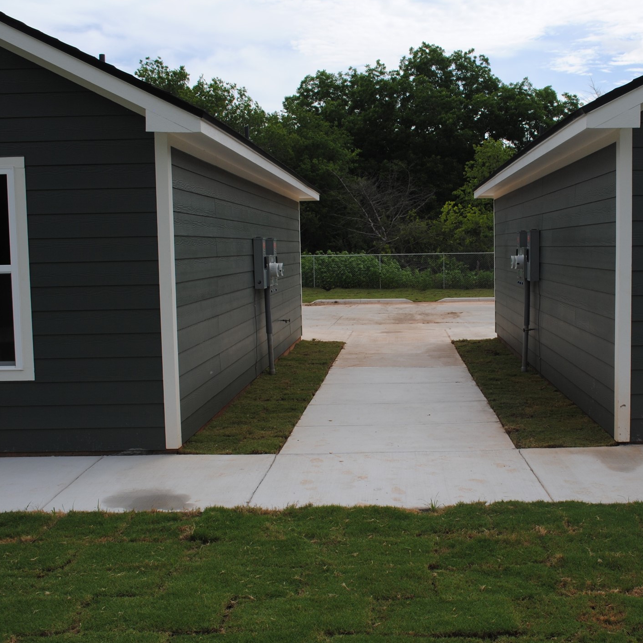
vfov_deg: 39.2
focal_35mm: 43
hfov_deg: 38.8
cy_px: 327
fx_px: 904
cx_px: 413
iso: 100
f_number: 8
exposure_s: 1/250
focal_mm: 22
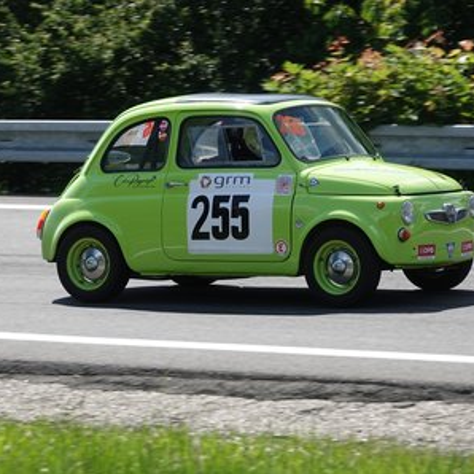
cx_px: 221
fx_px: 3981
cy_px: 237
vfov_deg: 6.8
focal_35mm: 257
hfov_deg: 6.8
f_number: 4
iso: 125
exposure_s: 1/800
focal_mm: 73.24
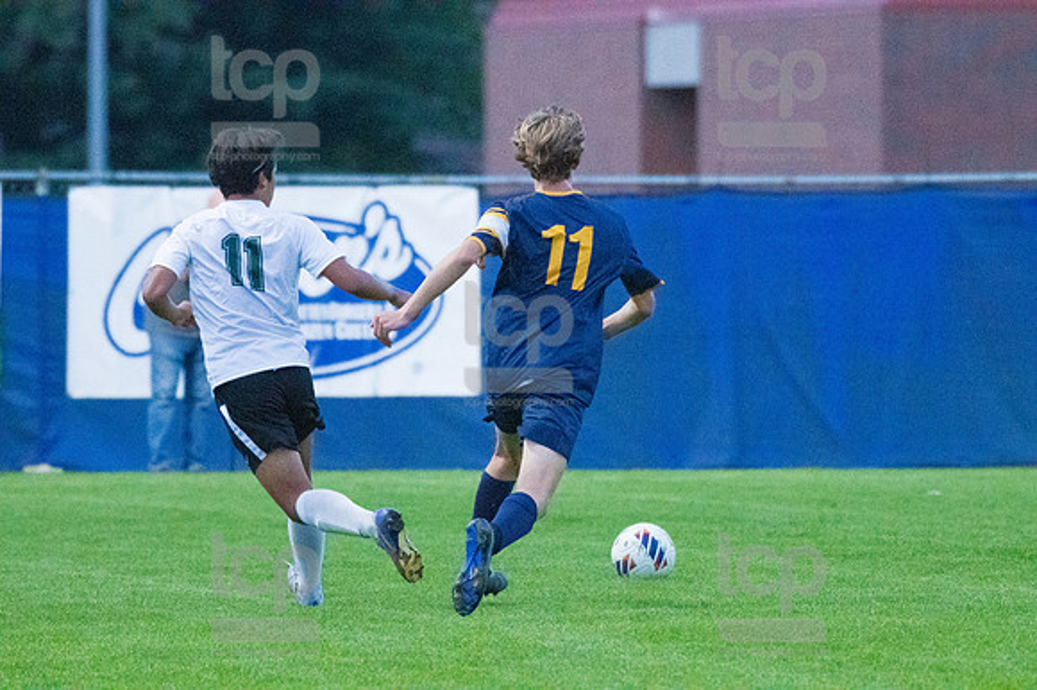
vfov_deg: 2.9
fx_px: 13818
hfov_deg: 4.3
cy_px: 345
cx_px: 518
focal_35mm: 480
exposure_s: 1/2000
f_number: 5.6
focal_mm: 320
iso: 6400
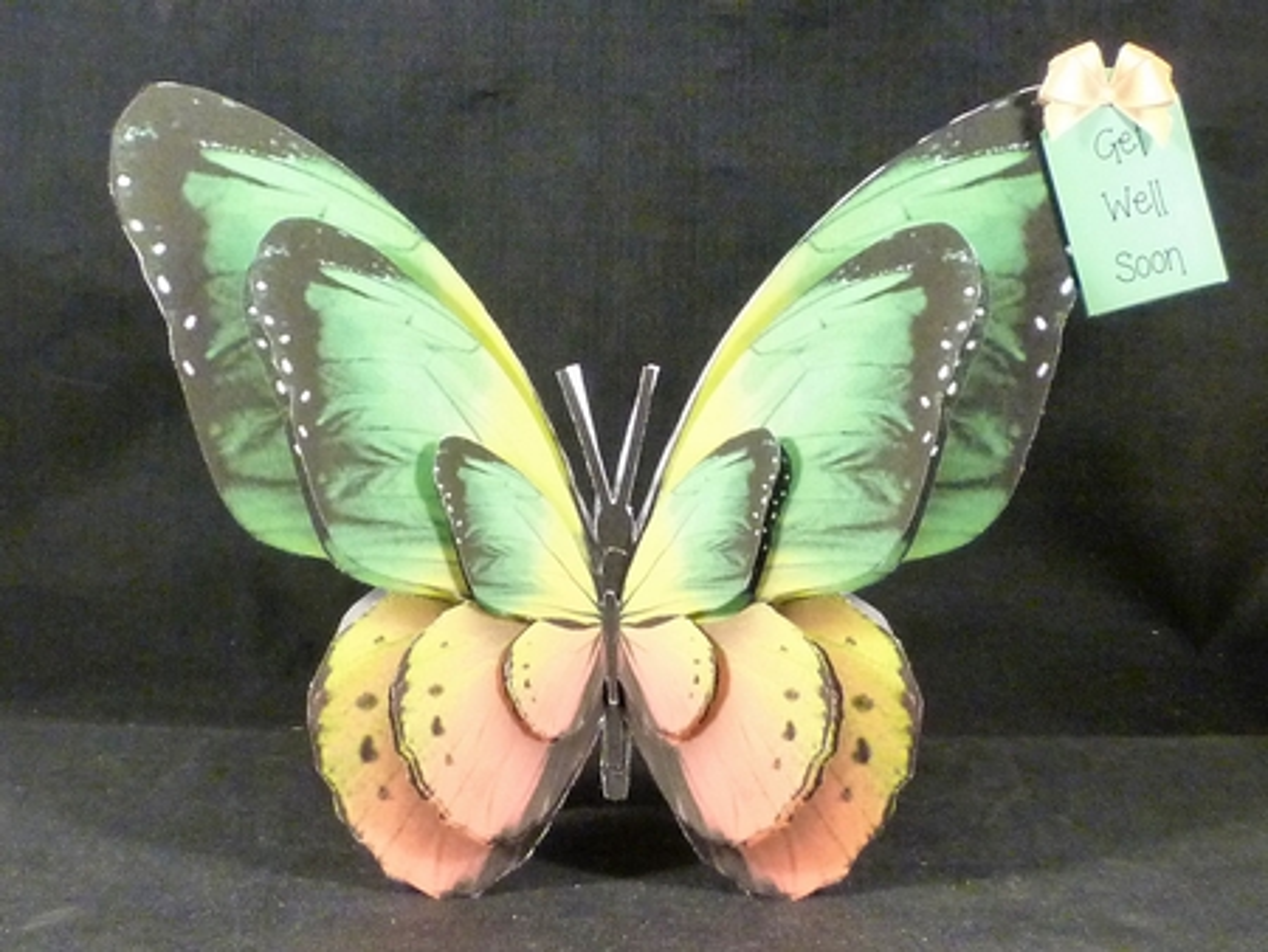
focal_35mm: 29
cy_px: 476
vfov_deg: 48.3
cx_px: 634
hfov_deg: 61.6
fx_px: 1063
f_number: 3.3
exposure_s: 1/30
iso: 400
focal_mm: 5.2
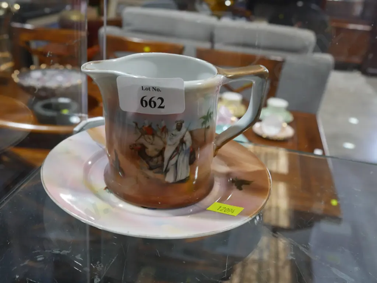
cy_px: 142
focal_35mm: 40
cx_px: 188
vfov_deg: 36.0
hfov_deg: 46.8
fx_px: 436
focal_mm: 20
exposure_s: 1/60
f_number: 6.3
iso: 640
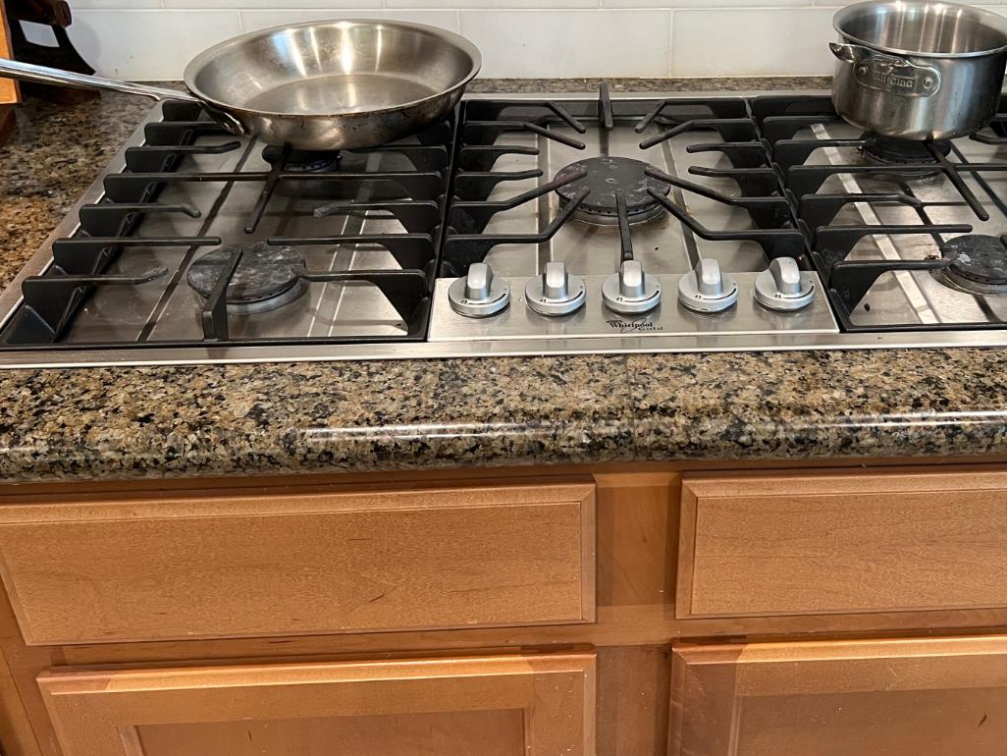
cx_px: 611
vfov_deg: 37.6
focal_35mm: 38
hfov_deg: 48.6
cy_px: 300
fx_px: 1106
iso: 160
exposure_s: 1/60
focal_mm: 5.7
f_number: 1.5
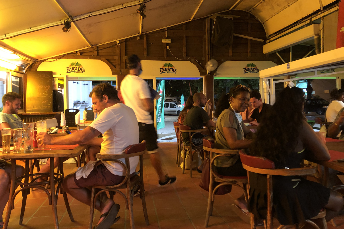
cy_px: 108
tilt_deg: -0.3
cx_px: 176
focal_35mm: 30
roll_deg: +1.6
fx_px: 287
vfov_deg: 43.6
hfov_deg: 61.9
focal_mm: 4
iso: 100
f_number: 1.8
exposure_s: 1/4
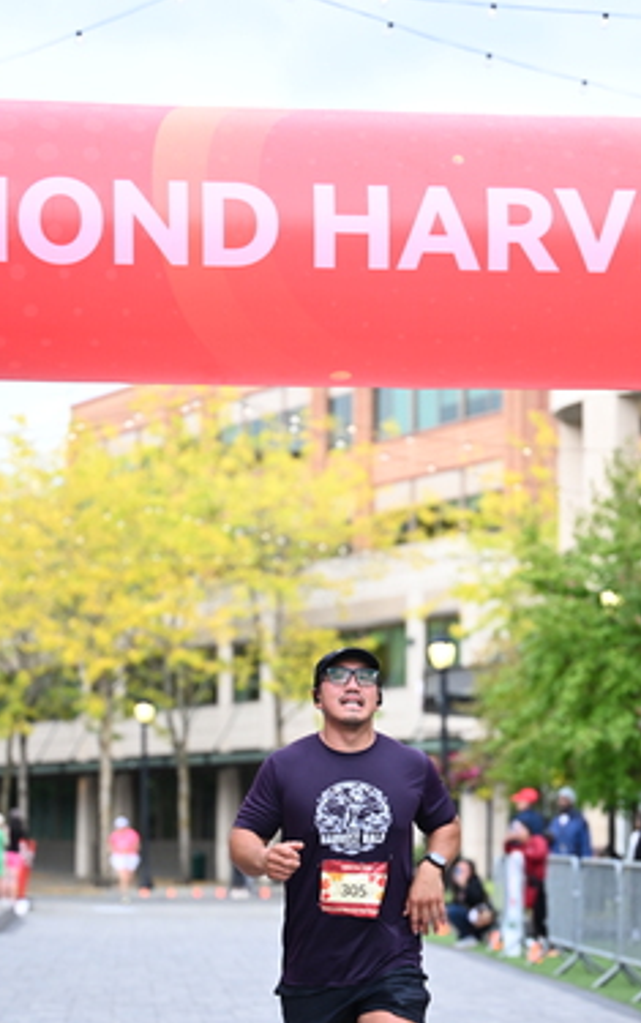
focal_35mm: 115
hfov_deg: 11.4
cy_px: 636
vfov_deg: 18.1
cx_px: 372
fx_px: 3208
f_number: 2.8
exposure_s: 1/1600
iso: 1000
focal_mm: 77
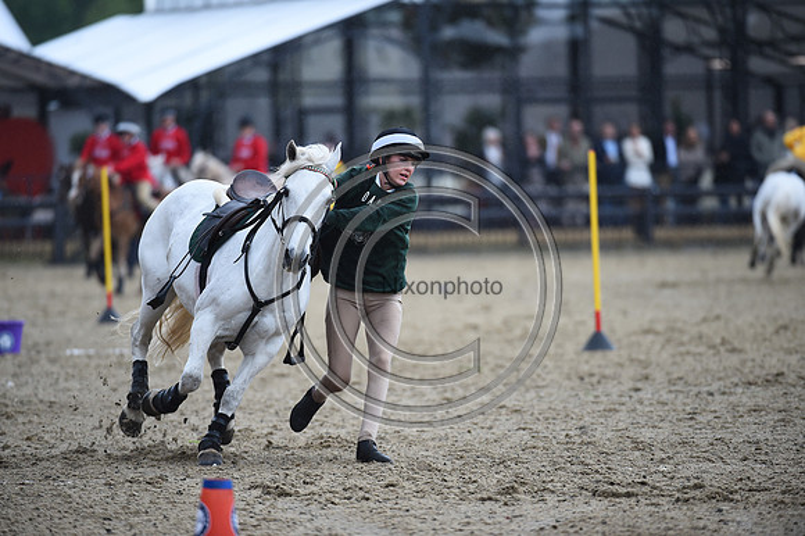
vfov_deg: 4.0
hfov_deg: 6.1
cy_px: 268
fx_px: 7598
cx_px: 402
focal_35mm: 340
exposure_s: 1/800
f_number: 4.5
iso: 1100
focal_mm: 340
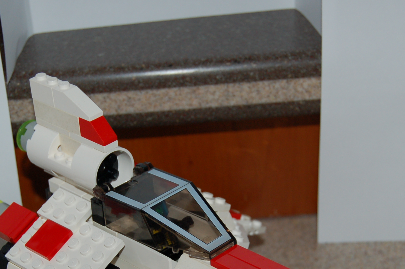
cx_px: 181
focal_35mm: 93
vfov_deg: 14.6
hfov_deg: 21.9
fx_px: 1044
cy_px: 224
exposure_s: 1/60
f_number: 4.8
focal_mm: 35
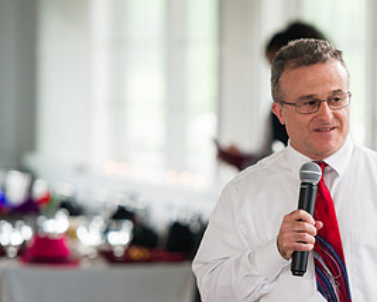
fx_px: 3417
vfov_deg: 5.1
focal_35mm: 306
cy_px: 197
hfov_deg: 6.3
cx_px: 328
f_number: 3.2
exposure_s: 1/200
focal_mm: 150
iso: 800
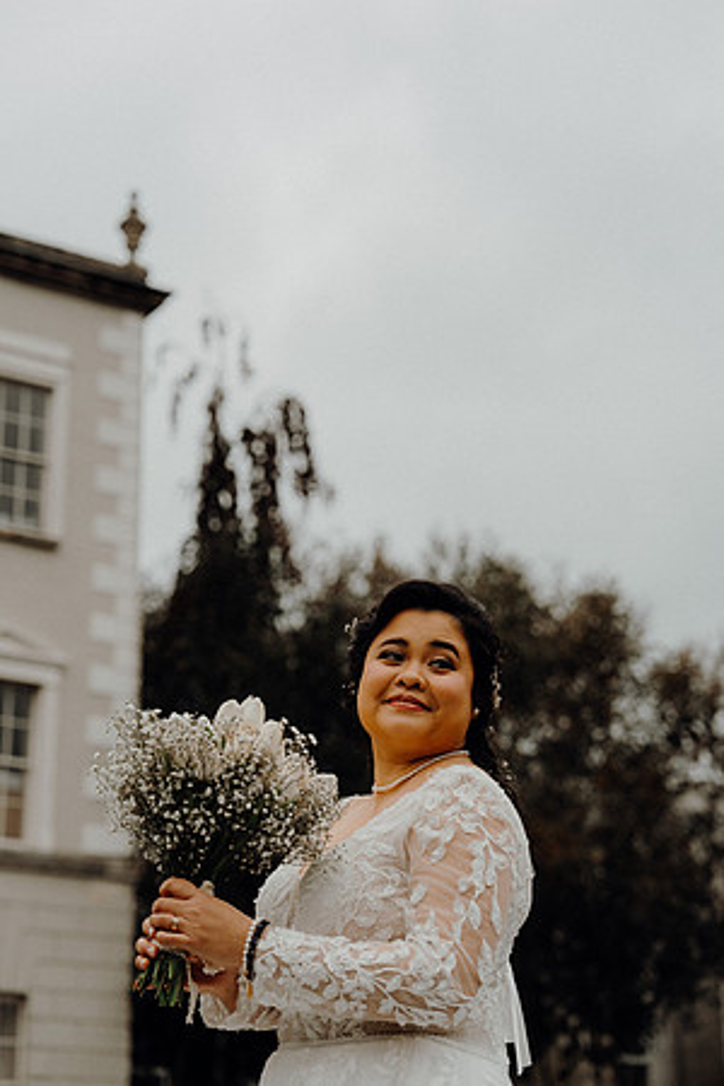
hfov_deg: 19.5
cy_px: 543
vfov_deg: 28.8
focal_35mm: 70
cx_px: 362
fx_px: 2112
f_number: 3.5
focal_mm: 70
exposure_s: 1/160
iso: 250
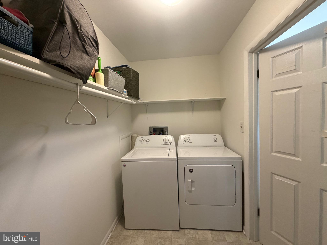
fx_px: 132
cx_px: 164
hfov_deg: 102.1
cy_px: 122
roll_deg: +2.5
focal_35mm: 14
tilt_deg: -3.4
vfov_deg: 85.7
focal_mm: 2.22
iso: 320
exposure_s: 1/60
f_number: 2.2
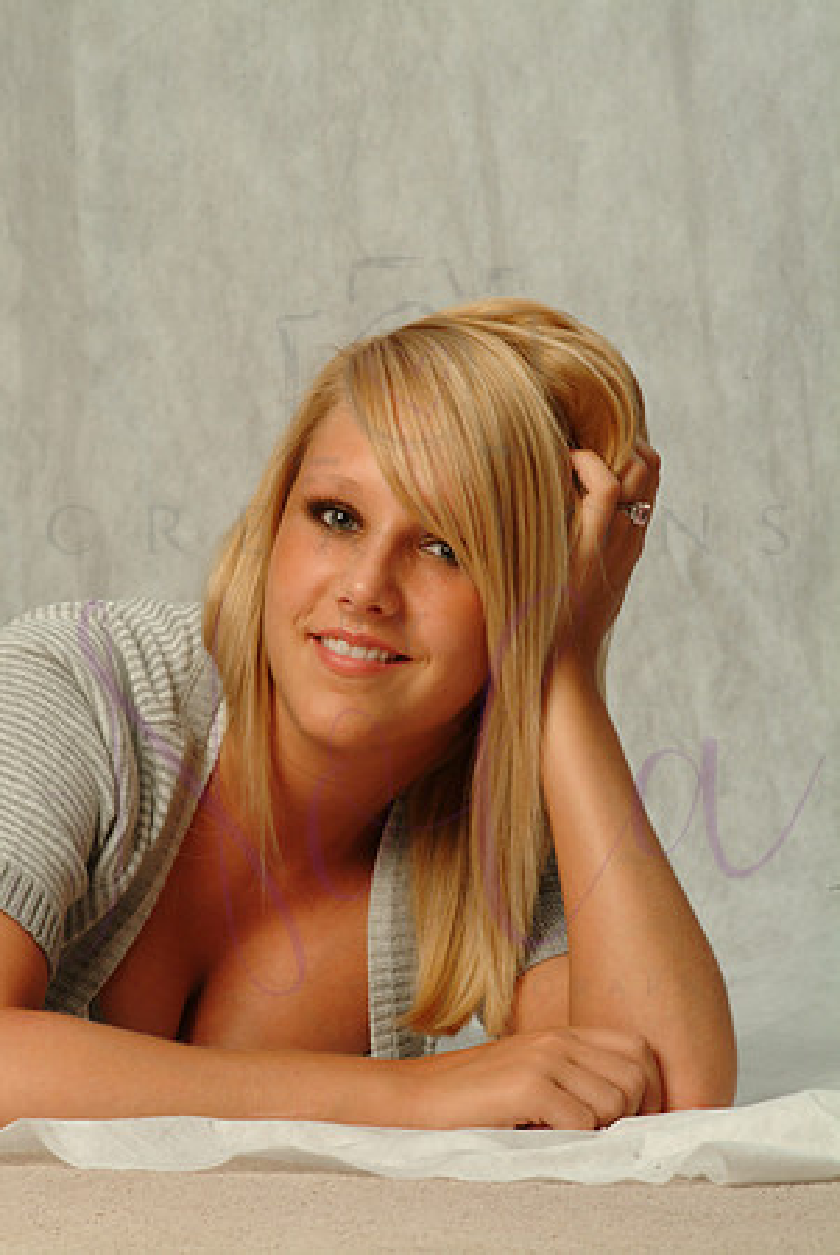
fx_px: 7594
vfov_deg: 9.5
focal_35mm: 218
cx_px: 420
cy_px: 628
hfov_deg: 6.3
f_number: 13
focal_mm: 145
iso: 400
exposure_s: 1/125
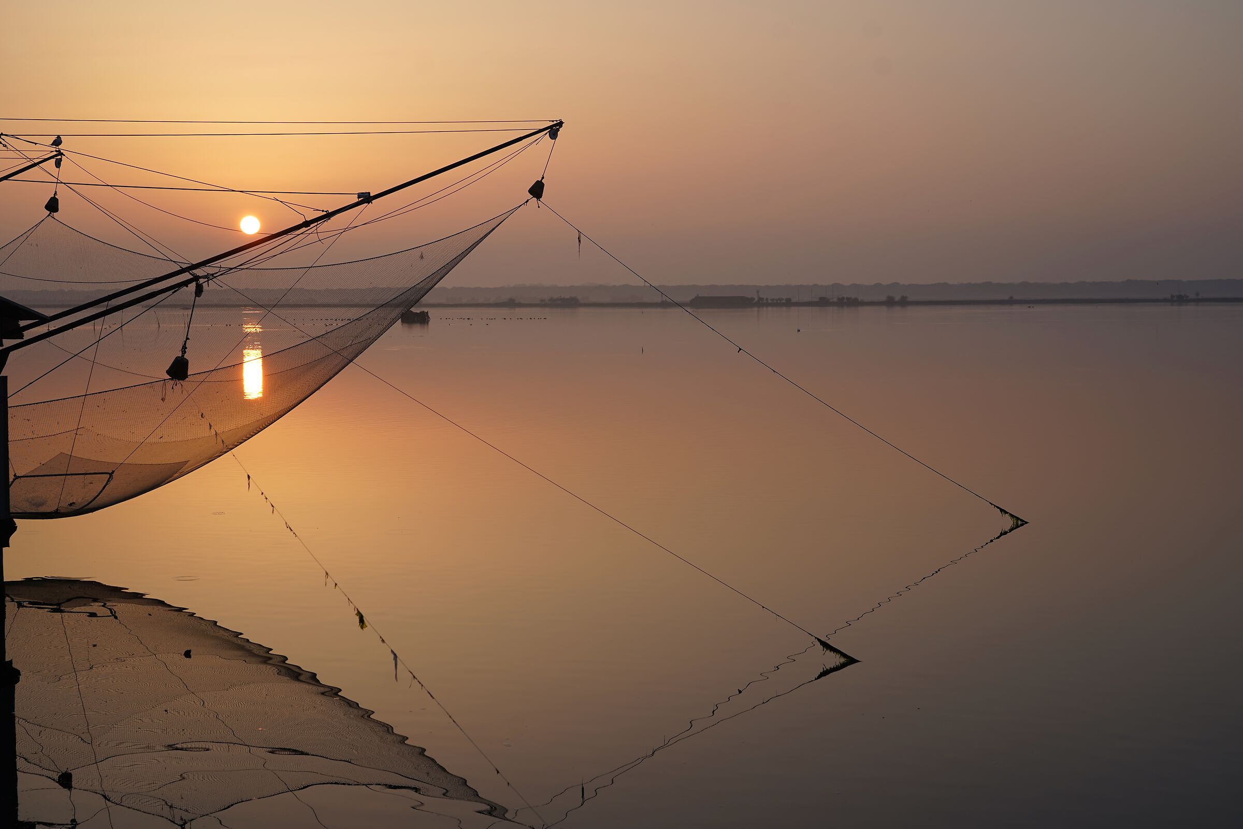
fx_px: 1761
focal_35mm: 51
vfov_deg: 26.5
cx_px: 622
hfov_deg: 38.9
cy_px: 414
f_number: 5.6
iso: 100
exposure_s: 1/320
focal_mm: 51
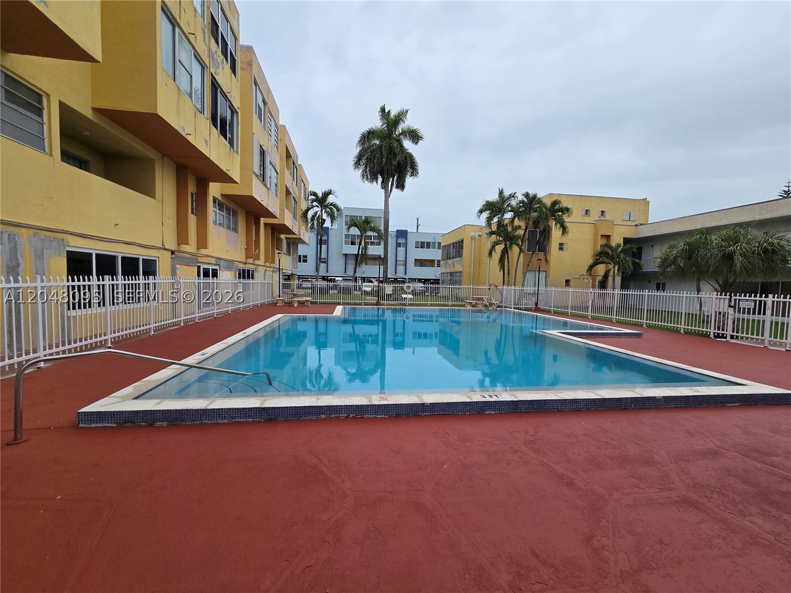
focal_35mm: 13
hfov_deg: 106.2
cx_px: 396
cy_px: 296
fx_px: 297
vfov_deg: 89.9
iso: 50
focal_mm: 2.2
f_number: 2.2
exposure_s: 1/3493
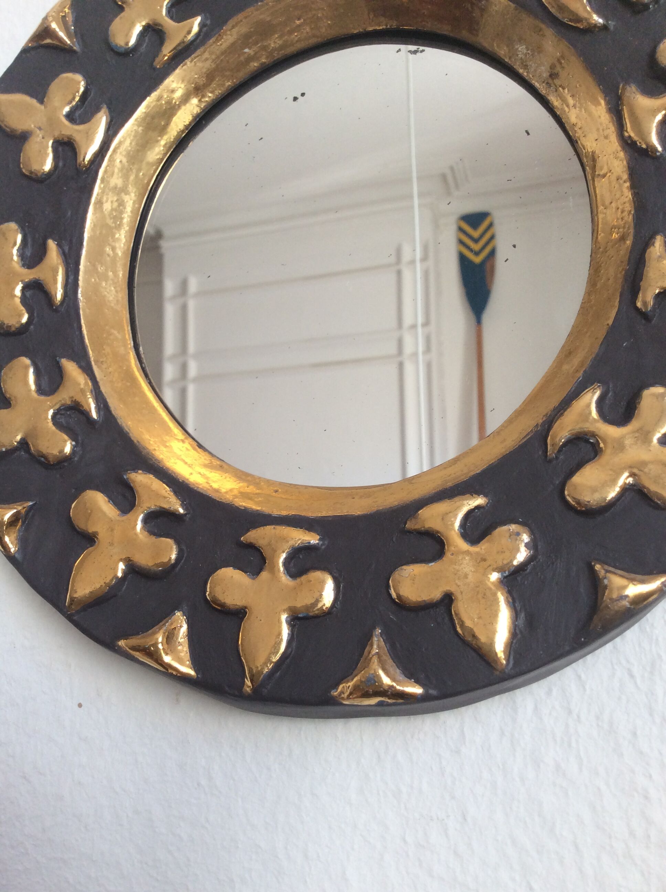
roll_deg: -0.4
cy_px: 446
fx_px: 823
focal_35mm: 32
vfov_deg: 56.9
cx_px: 333
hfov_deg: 44.1
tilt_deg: +11.6
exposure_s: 1/50
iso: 40
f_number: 2.4
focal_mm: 3.3
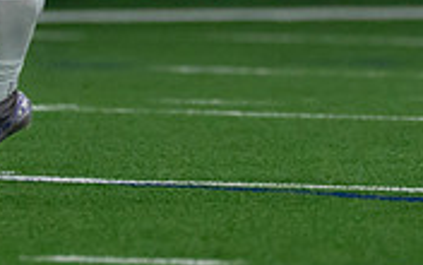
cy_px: -257
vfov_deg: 1.0
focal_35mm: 1261
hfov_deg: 1.7
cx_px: -44
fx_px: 14537
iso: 1600
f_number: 2.8
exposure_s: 1/1250
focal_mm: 200
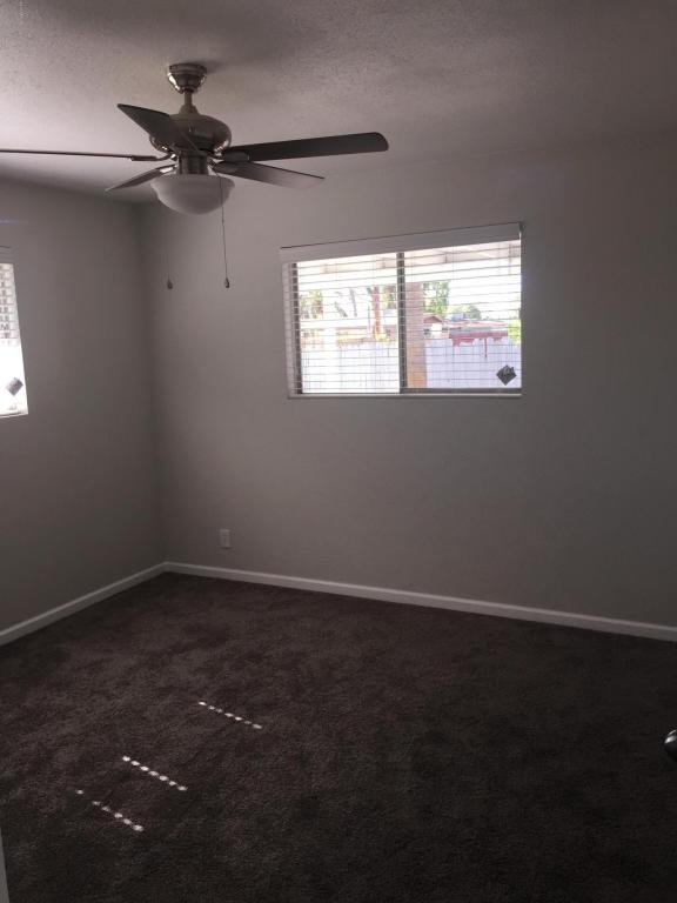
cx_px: 338
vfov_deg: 61.7
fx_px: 756
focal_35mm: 29
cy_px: 452
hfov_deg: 48.2
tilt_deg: -6.6
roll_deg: +1.1
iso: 40
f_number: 2.2
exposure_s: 1/175
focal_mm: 4.15
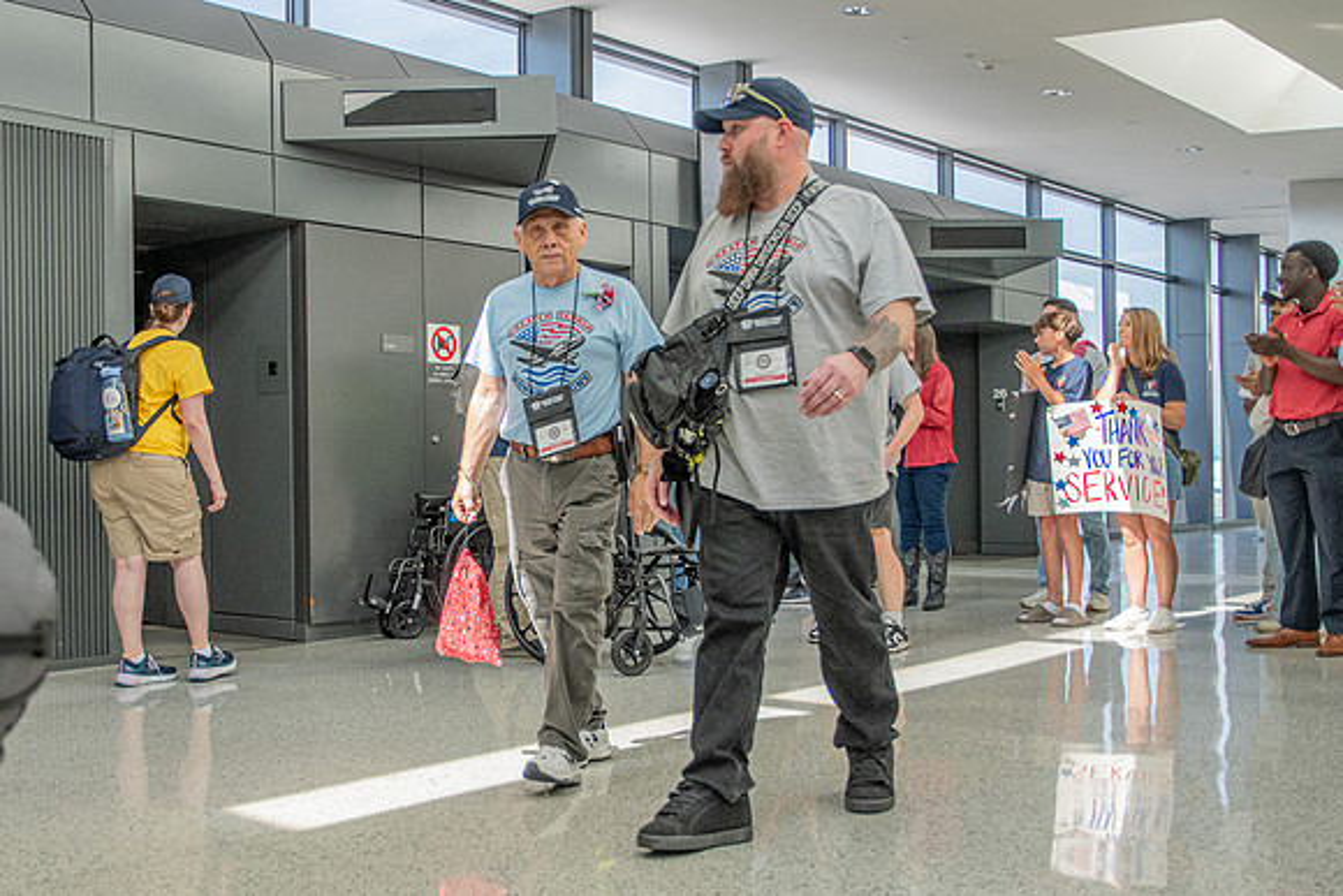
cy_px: 467
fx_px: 1442
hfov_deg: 49.4
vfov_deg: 34.5
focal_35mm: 39
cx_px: 488
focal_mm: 20
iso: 800
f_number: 3.2
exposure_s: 1/1250
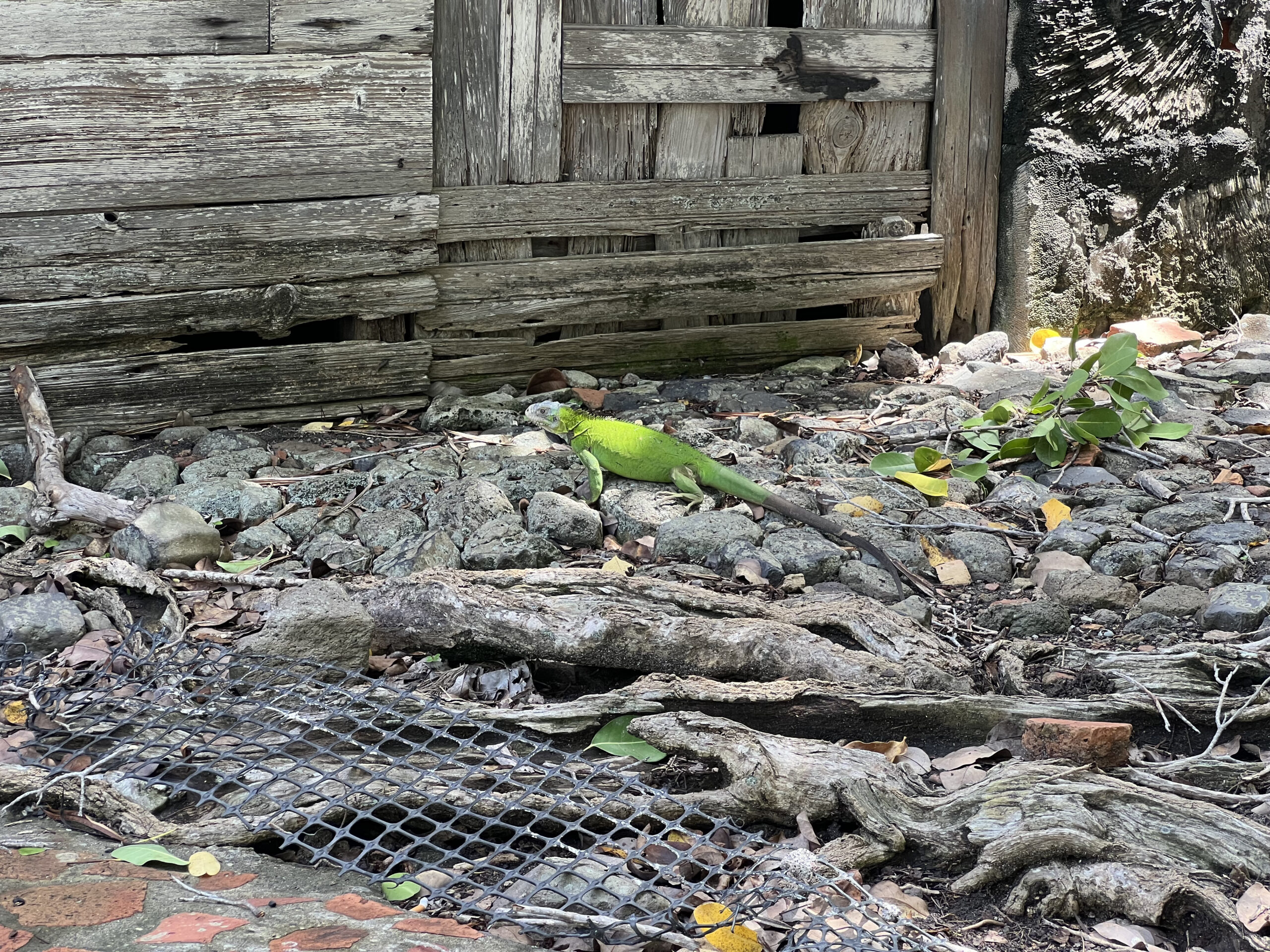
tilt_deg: -11.4
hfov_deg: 25.3
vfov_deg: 19.1
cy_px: 476
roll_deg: -0.1
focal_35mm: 77
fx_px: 2825
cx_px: 635
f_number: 2.8
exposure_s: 1/99
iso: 100
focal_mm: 9
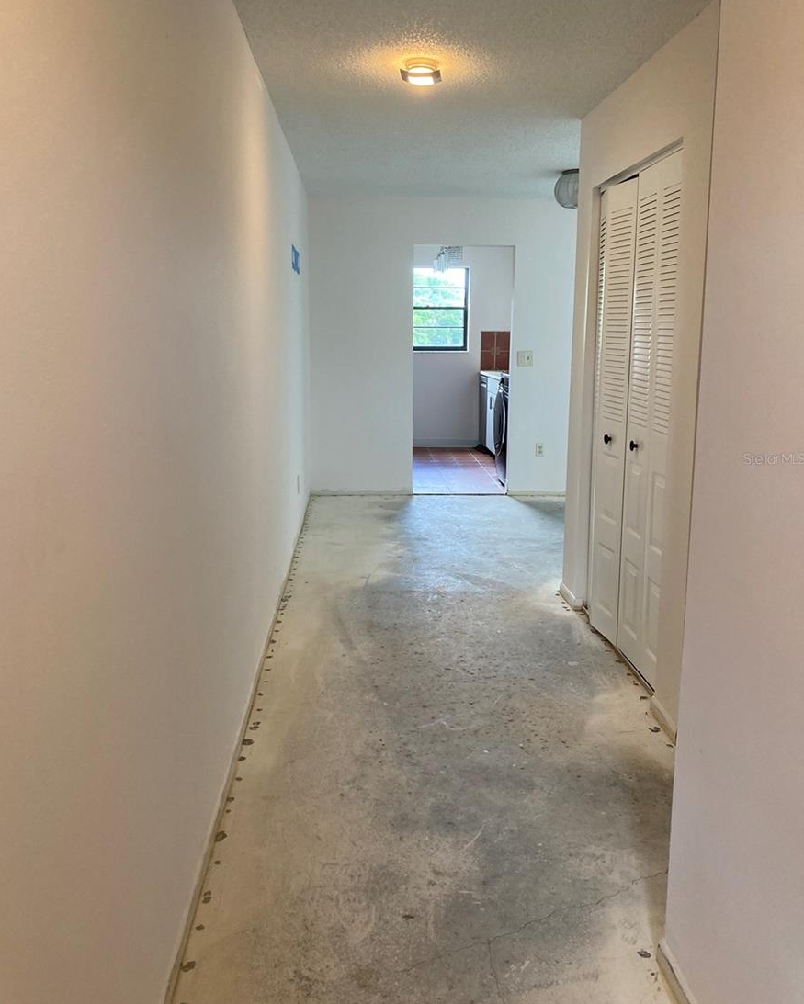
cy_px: 458
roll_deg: +0.2
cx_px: 395
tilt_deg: -8.0
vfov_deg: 58.7
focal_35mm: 30
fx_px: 892
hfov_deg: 48.5
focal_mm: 3.99
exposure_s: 1/60
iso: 100
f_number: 1.8
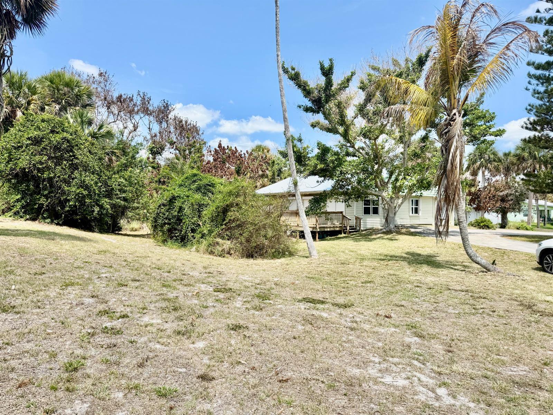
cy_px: 208
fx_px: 383
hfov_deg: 71.6
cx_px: 276
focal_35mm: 24
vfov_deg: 56.8
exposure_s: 1/3145
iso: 80
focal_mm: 6.76
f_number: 1.78
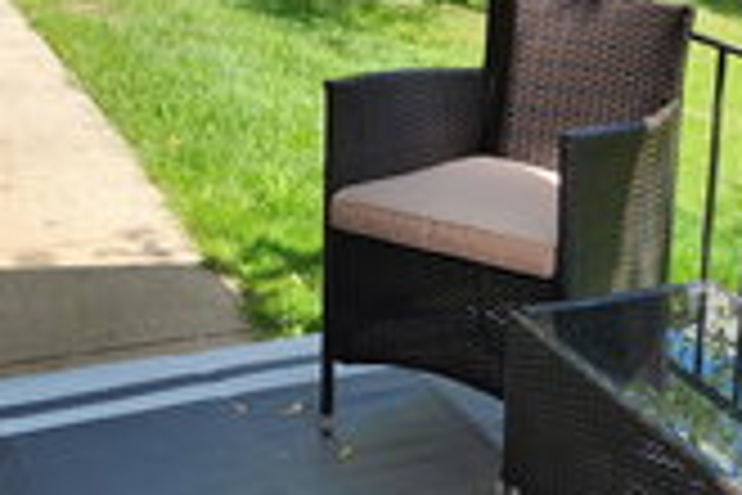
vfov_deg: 21.9
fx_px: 1278
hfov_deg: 30.5
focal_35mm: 62
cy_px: 284
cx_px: 708
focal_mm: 6.4
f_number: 1.8
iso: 12
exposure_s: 1/364
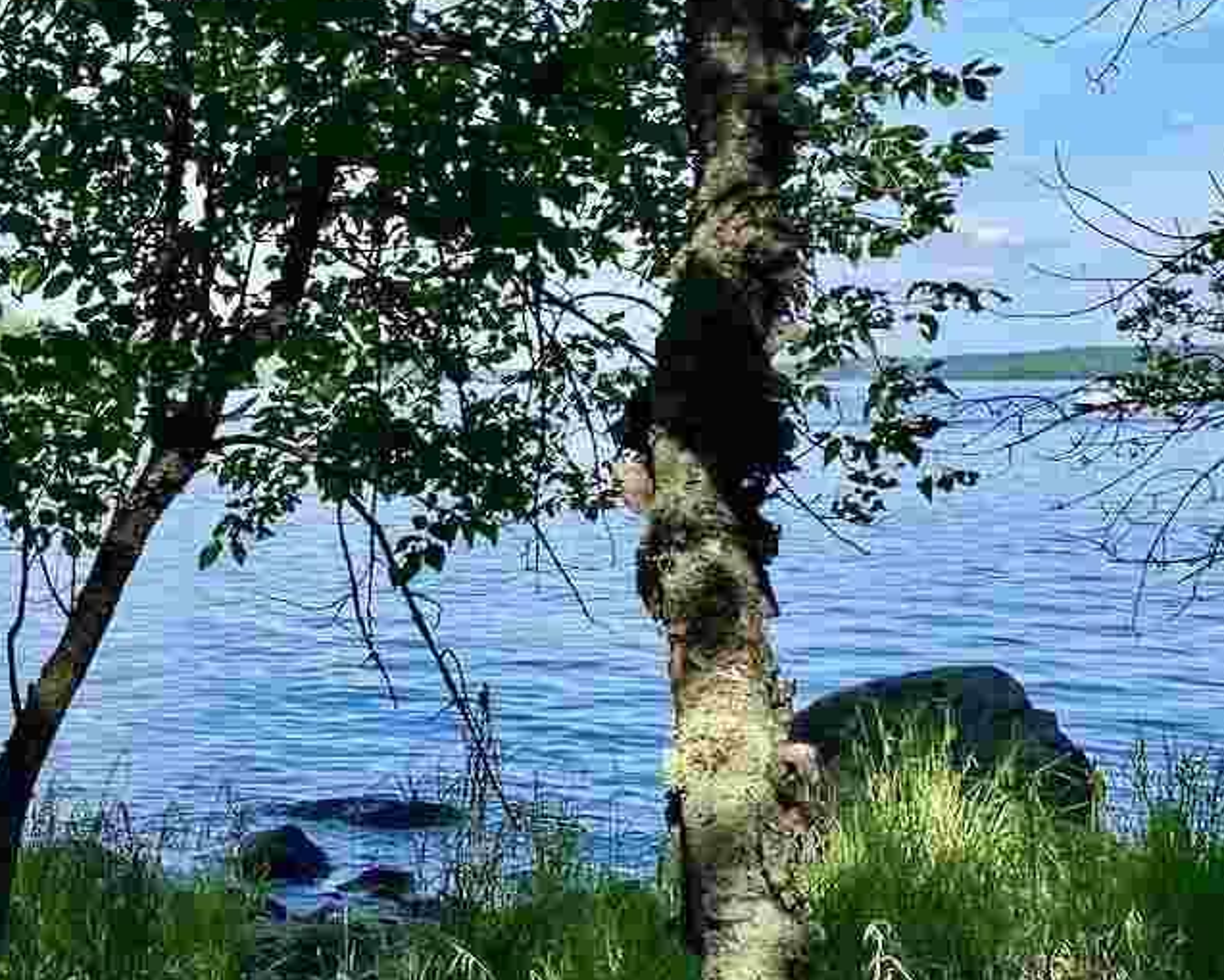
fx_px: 1848
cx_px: 102
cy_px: 402
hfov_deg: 34.4
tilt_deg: +0.4
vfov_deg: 29.6
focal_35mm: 51
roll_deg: +0.8
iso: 32
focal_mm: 4.25
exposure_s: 1/1565
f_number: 1.8
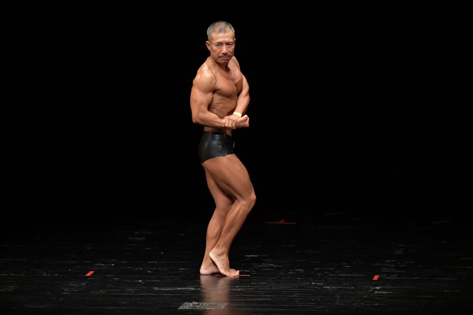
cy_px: 158
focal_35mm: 285
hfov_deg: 7.2
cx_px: 236
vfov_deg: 4.8
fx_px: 3743
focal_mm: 190
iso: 3200
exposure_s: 1/400
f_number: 5.6
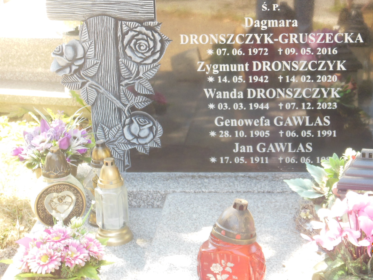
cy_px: 94
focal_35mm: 90
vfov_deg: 16.4
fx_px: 970
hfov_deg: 21.7
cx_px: 237
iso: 200
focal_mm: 11.7
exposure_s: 1/60
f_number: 4.3
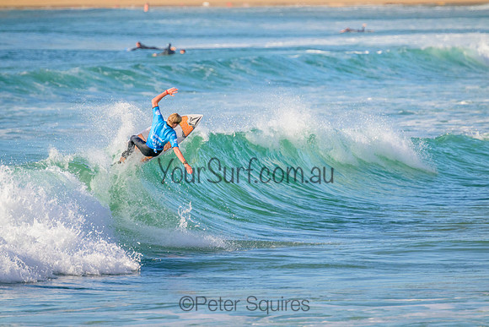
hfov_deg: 2.6
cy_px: 164
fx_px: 10869
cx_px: 244
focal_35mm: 800
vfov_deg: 1.7
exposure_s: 1/2000
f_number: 11
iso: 1600
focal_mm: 800
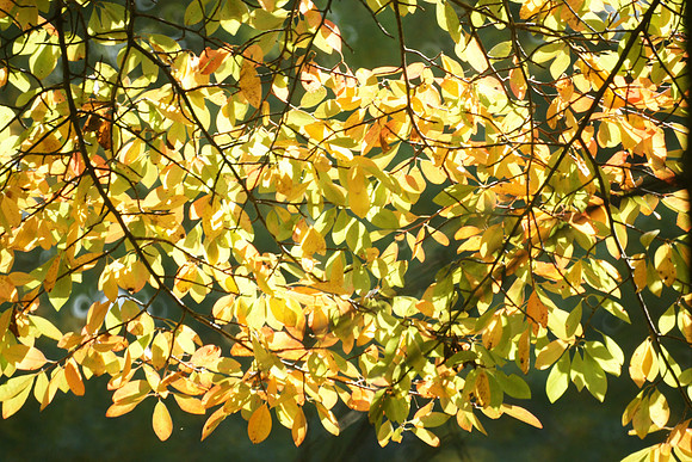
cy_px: 231
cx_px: 346
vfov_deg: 1.8
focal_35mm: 750
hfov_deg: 2.7
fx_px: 14419
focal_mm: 500
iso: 500
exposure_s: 1/250
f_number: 8
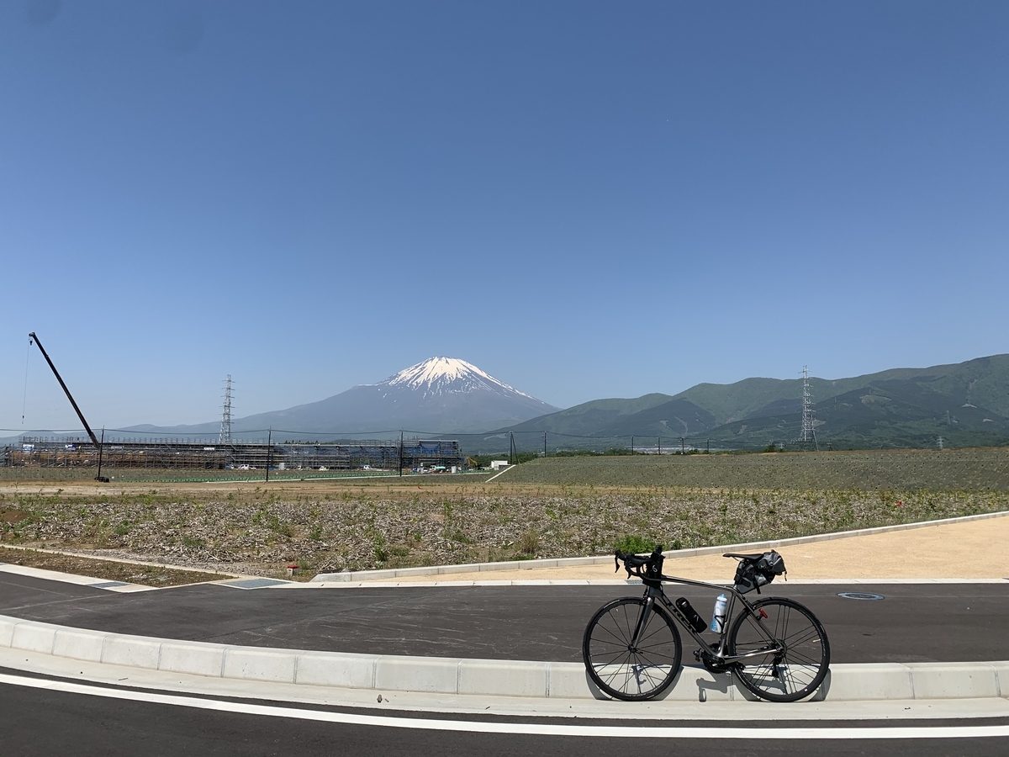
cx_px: 504
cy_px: 378
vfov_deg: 53.1
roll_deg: -1.7
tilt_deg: +7.5
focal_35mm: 26
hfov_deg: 67.3
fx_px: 758
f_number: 1.8
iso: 25
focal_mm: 4.25
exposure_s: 1/3185
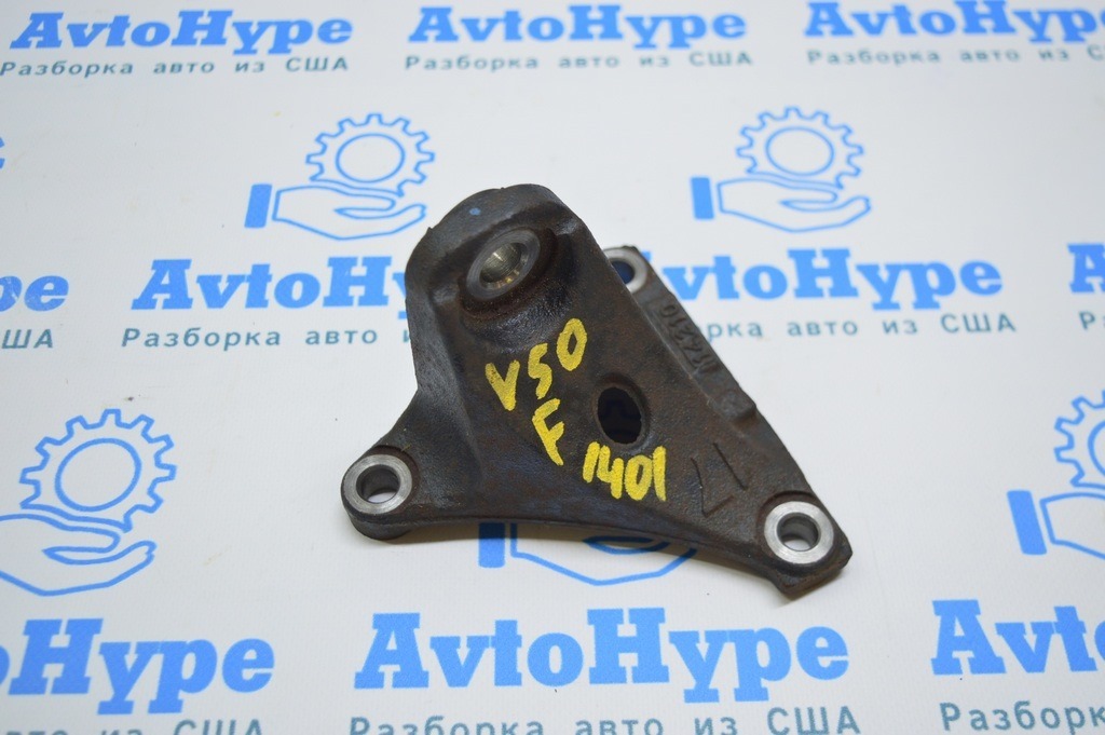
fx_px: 1196
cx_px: 552
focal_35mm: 39
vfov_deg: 34.2
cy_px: 368
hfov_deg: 49.6
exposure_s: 1/50
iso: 400
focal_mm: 26
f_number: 4
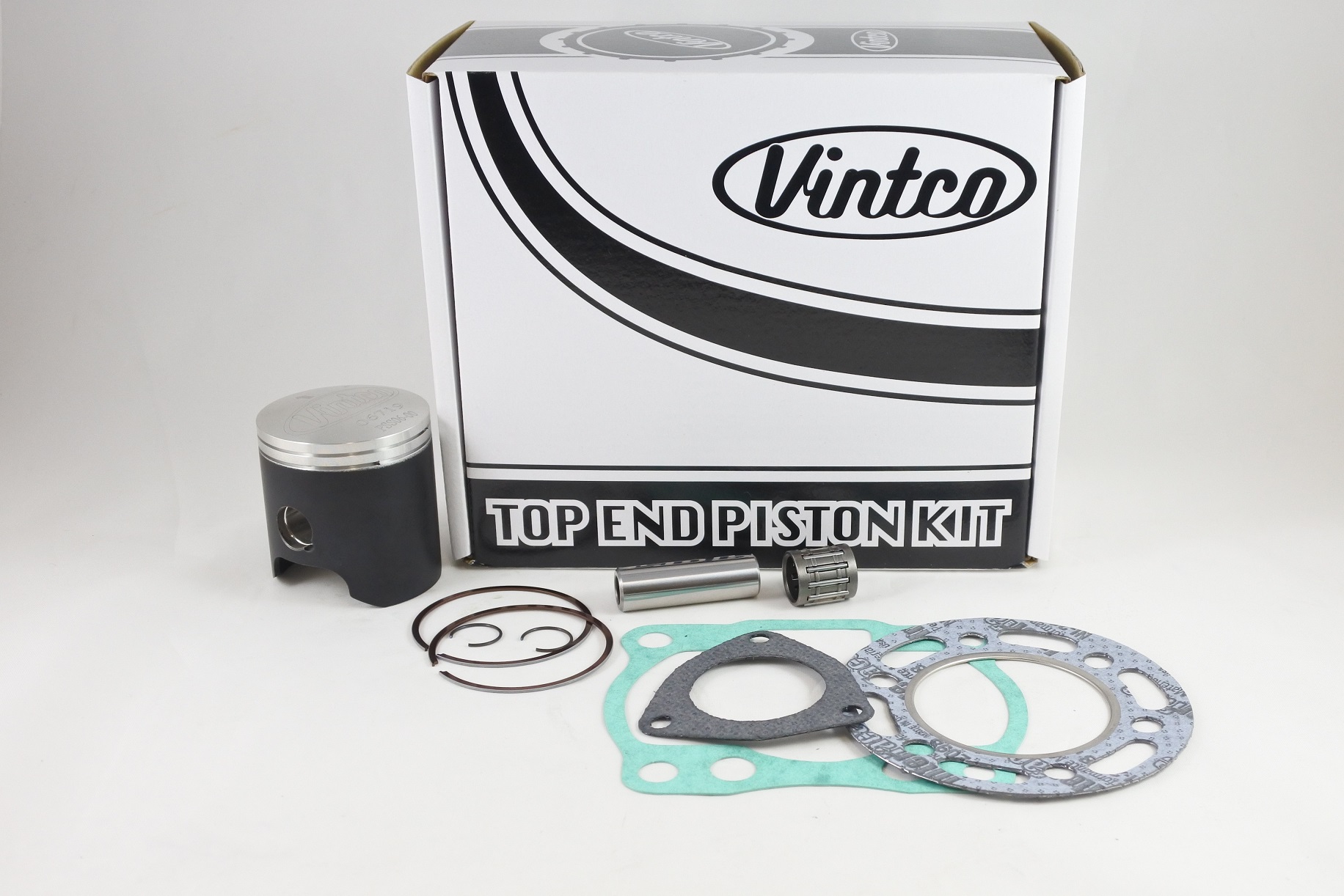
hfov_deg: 49.5
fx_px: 1456
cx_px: 672
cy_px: 448
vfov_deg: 34.2
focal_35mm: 39
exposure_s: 1/125
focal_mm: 14.7
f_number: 4.2
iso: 560
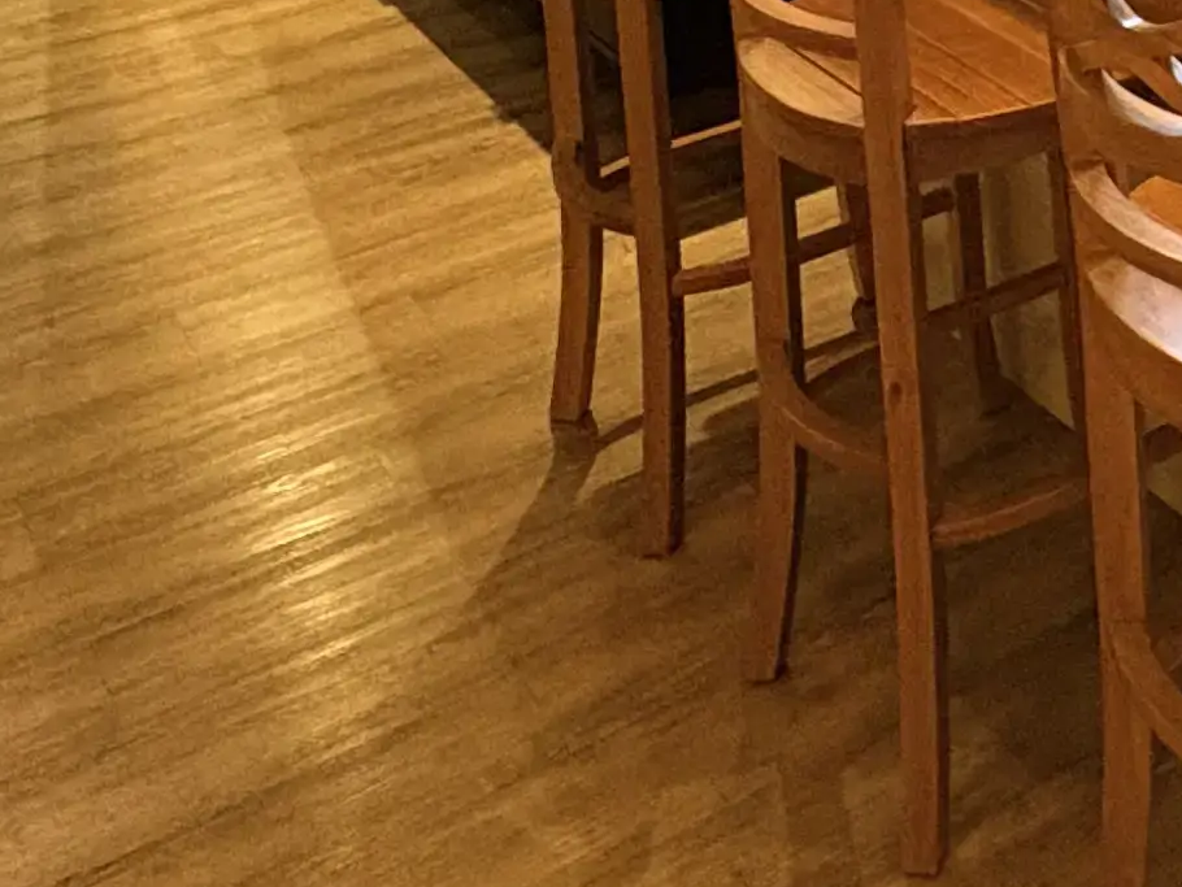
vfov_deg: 19.9
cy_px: -506
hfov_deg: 26.3
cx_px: 1559
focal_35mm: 62
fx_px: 2118
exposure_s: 1/60
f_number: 2.2
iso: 500
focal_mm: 2.22
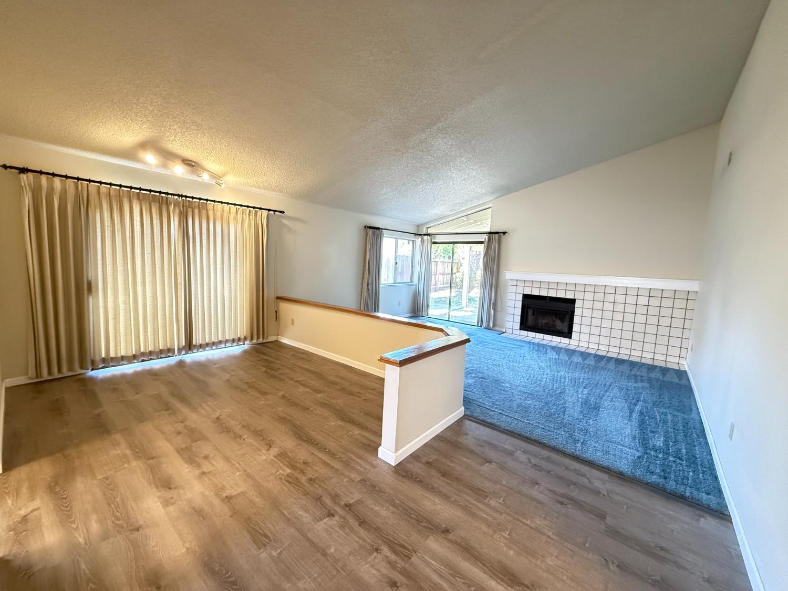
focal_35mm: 14
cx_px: 394
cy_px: 296
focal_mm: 2.22
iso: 800
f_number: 2.2
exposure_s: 1/60
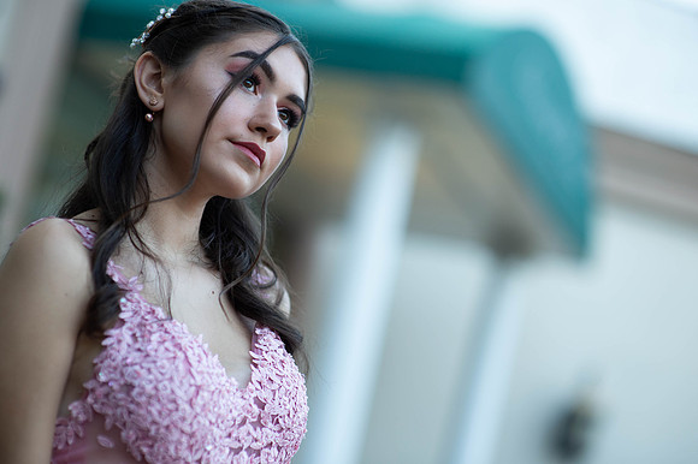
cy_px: 232
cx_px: 349
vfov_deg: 16.1
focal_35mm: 85
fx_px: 1647
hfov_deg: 23.9
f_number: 2
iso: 250
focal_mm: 85
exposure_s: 1/640
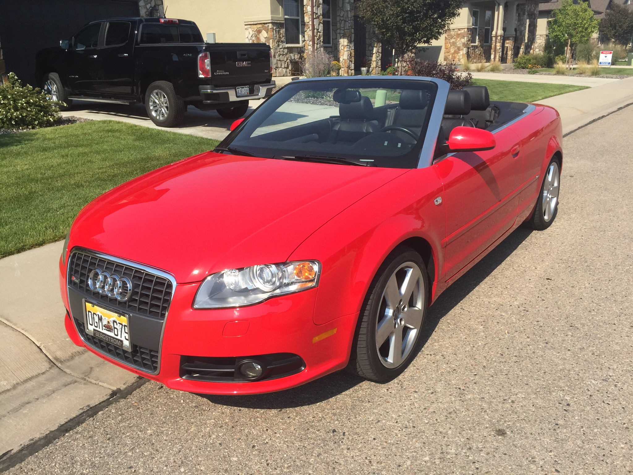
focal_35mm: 29
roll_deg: +0.8
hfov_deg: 61.7
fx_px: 530
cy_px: 238
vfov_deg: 48.2
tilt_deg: -18.9
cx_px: 316
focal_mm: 4.15
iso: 32
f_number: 2.2
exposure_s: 1/1364
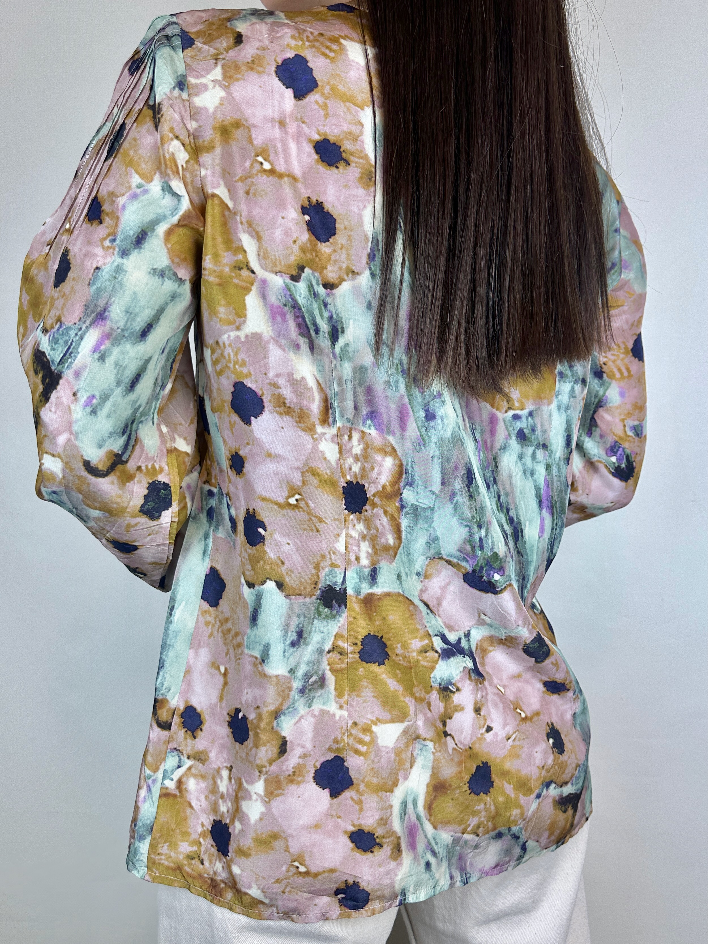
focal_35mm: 24
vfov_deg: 71.6
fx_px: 655
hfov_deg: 56.8
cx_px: 354
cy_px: 472
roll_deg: -0.9
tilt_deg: -4.4
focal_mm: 6.86
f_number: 1.78
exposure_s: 1/484
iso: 80
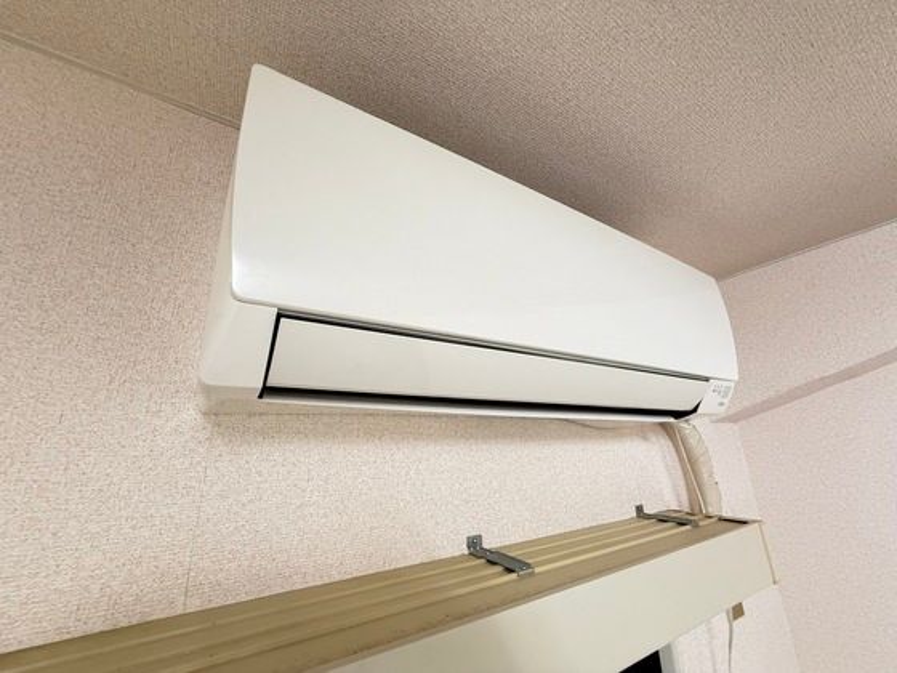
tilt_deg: +19.7
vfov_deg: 85.7
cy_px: 336
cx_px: 448
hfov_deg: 102.1
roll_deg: +2.1
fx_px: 363
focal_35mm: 14
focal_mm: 2.22
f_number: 2.2
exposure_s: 1/120
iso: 500
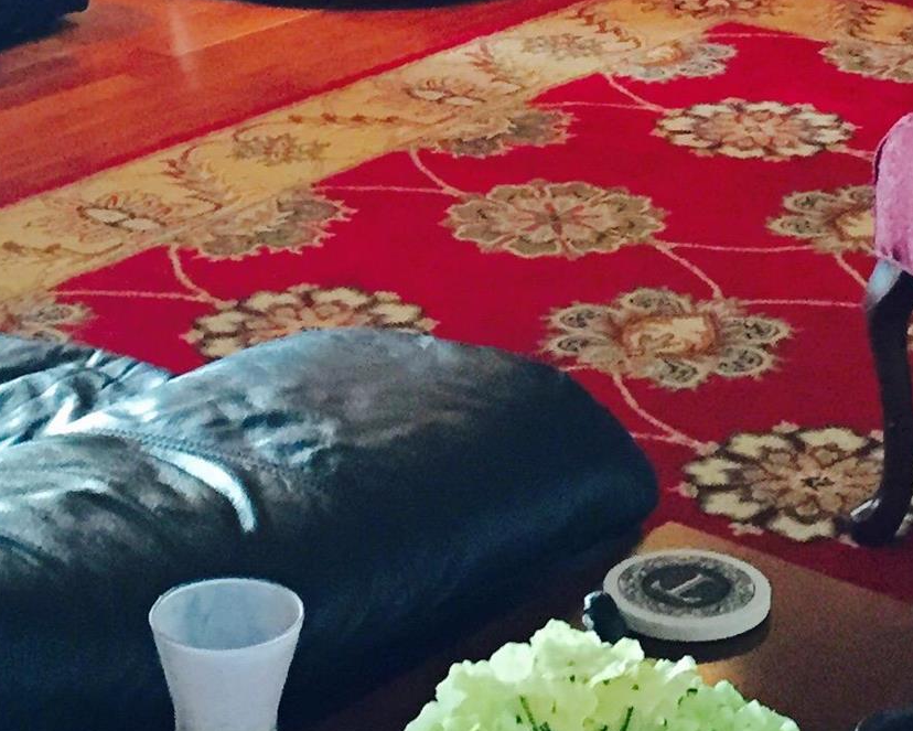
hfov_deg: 18.3
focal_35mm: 105
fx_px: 2838
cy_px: -216
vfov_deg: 14.1
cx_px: 514
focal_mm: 4.15
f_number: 2.2
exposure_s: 1/30
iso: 160
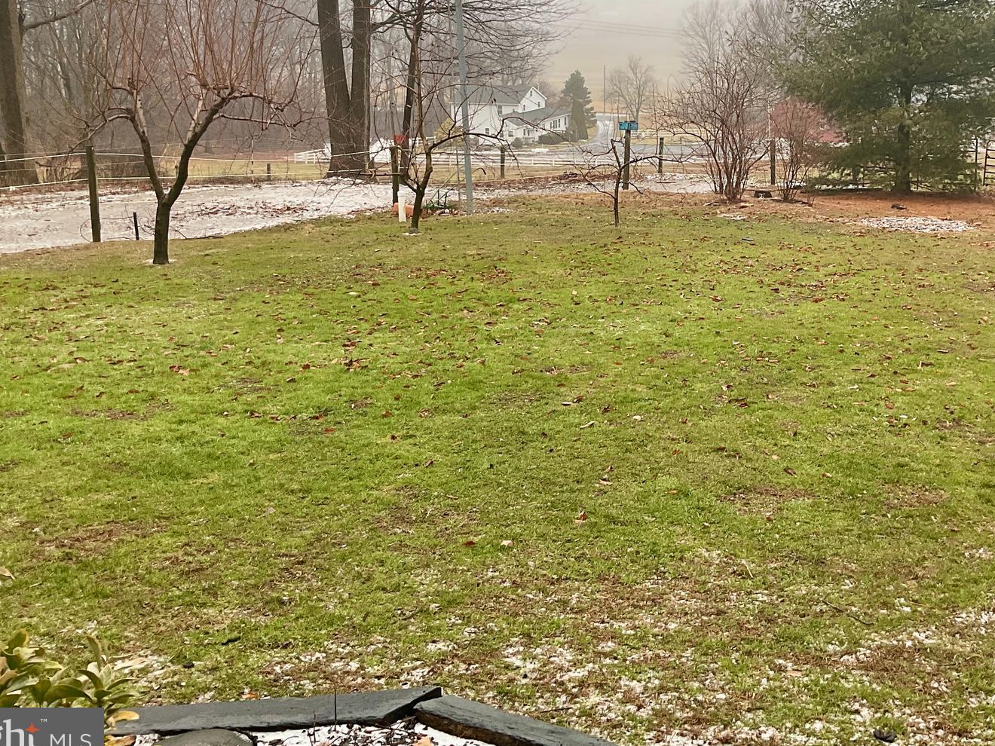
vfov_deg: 31.6
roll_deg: -0.6
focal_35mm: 45
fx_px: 1293
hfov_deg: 41.4
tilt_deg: -9.8
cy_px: 191
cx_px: 687
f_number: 1.8
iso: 32
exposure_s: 1/120
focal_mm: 3
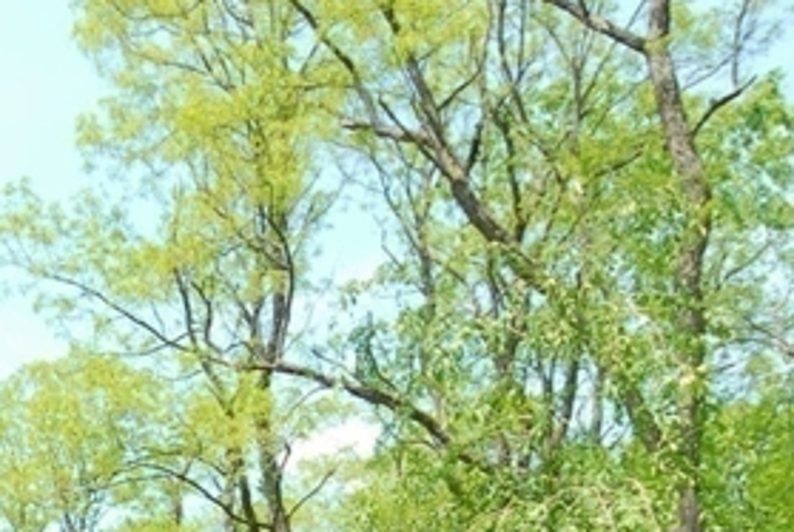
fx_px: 1215
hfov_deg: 34.8
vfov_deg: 20.3
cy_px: 848
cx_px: 131
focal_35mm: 55
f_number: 5.6
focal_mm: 10
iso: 200
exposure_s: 1/160
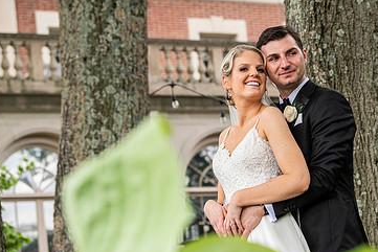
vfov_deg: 9.9
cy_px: 101
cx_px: 255
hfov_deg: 14.8
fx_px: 1450
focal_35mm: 138
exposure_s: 1/400
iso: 1000
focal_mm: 86
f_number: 4.5
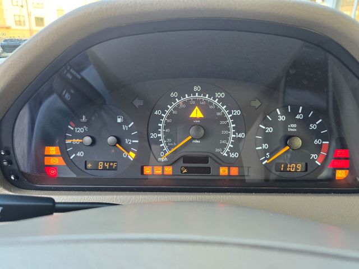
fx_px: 239
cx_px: 180
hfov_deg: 73.9
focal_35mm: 23
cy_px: 134
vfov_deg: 58.9
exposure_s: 1/120
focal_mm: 6.3
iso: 320
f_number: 1.7
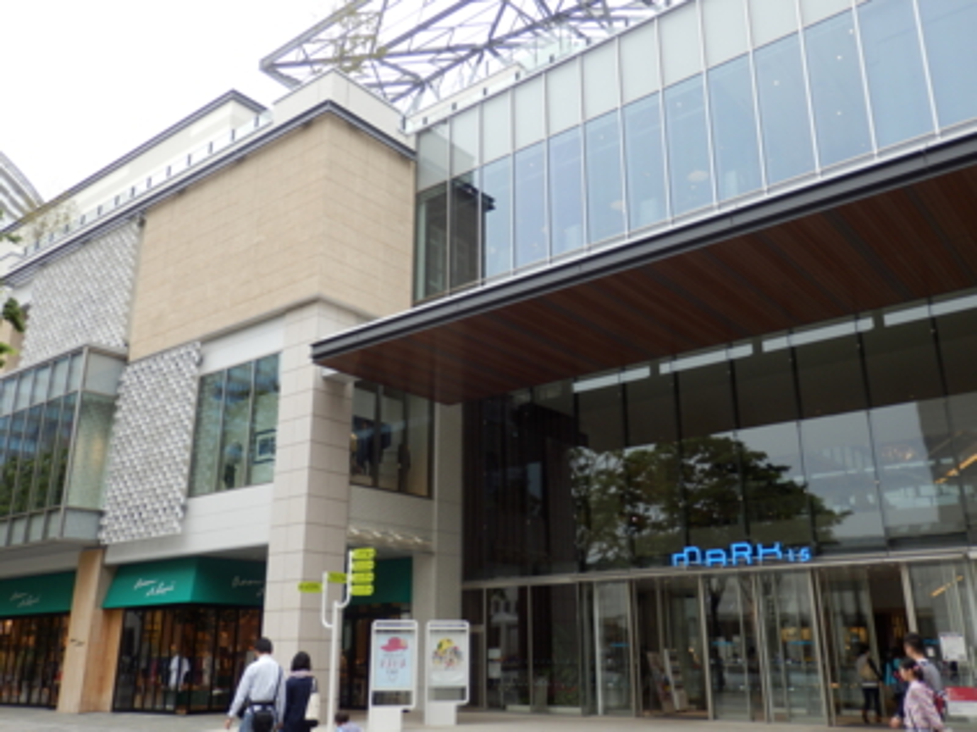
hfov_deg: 60.0
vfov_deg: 46.8
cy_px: 366
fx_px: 847
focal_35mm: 30
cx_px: 488
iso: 80
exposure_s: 1/160
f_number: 3.3
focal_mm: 5.5
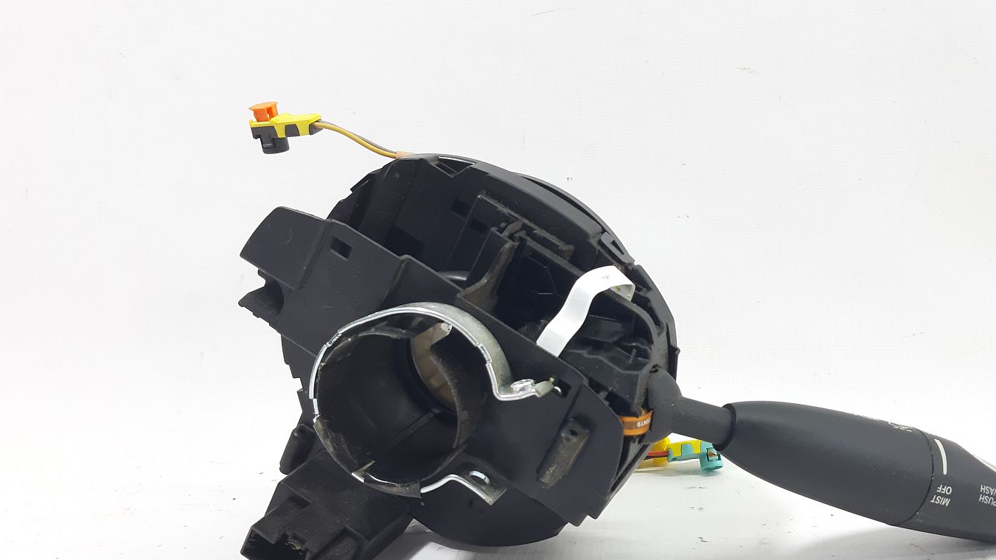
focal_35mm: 37
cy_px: 340
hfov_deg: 53.7
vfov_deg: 31.9
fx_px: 977
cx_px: 589
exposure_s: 1/50
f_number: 1.7
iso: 80
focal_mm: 3.93
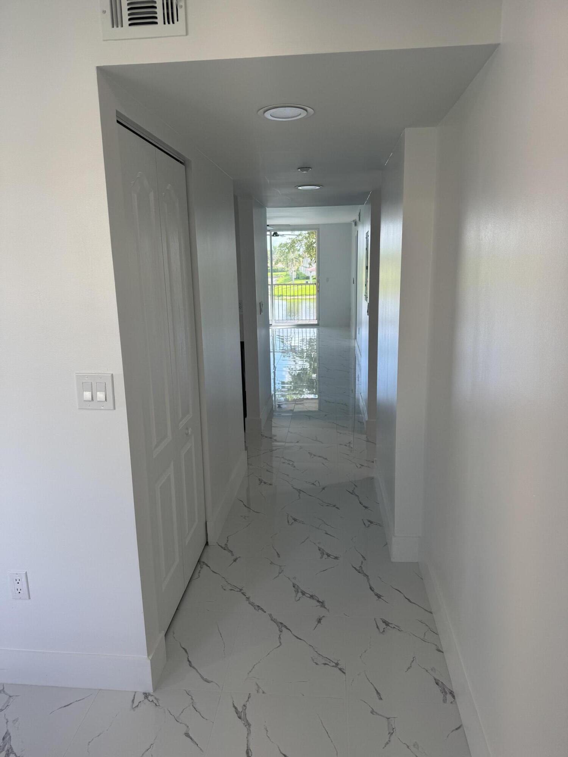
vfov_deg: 71.6
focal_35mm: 24
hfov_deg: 56.8
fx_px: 525
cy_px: 378
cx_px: 284
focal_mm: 6.76
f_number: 1.78
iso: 64
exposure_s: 1/241
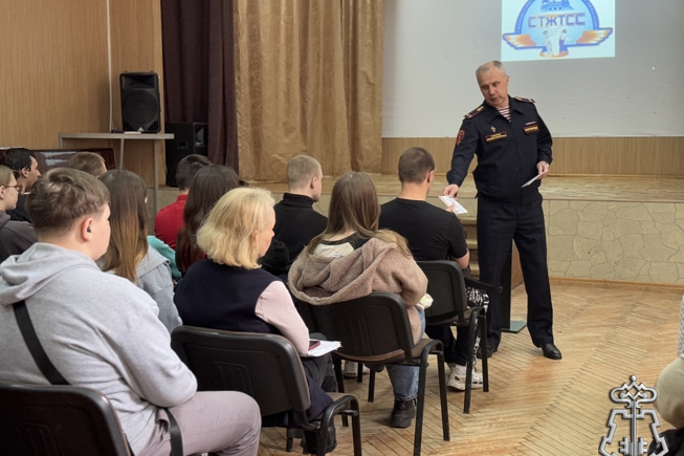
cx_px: 343
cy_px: 223
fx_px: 969
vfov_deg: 26.5
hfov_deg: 38.9
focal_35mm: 51
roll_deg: +0.4
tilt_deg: -5.0
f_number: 1.78
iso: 200
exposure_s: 1/50
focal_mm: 6.76
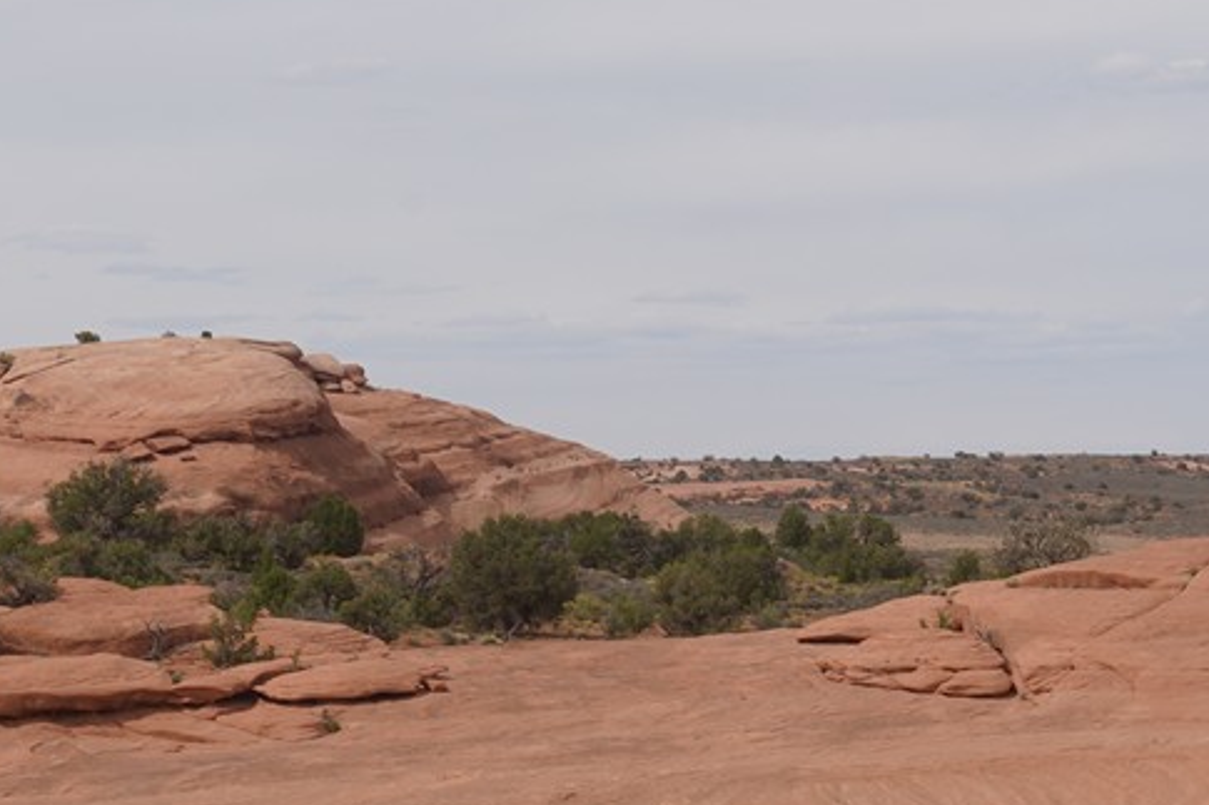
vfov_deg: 8.0
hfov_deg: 12.3
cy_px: 1545
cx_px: 72
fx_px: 5539
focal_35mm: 165
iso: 100
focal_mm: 40
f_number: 18
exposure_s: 1/100
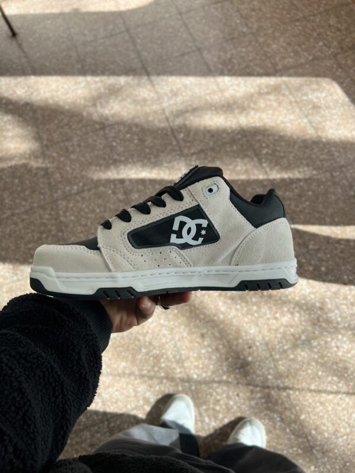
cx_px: 178
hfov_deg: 53.1
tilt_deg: -67.1
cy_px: 236
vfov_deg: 67.3
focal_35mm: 26
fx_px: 356
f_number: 1.5
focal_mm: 5.7
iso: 50
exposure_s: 1/1147
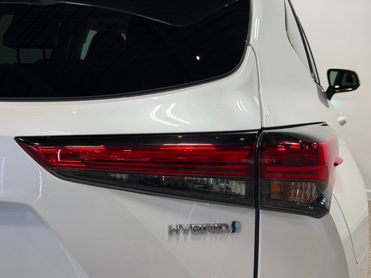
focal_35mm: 50
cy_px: 144
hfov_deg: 38.2
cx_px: 183
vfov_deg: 29.1
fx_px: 536
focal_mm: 6.76
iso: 64
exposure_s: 1/354
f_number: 1.78
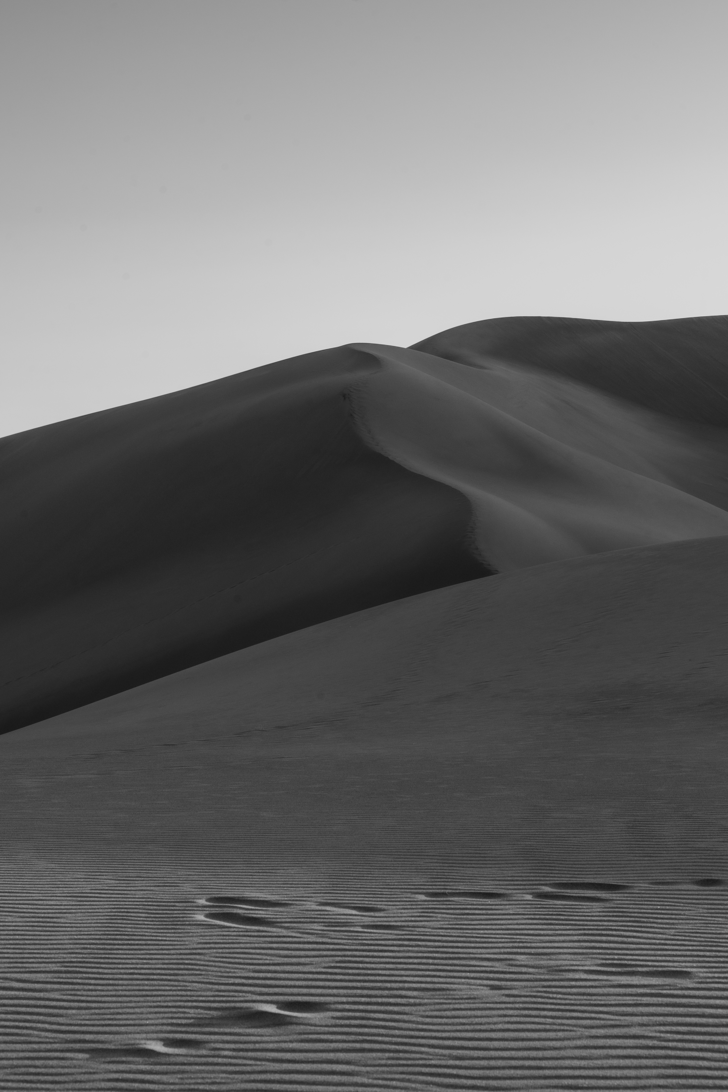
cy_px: 546
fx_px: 2123
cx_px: 364
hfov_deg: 19.5
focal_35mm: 70
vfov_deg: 28.8
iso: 400
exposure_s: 1/50
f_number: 13
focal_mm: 70
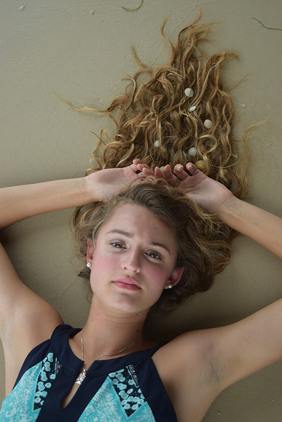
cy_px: 211
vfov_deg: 35.0
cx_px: 141
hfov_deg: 23.8
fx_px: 669
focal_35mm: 57
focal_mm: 38
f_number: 4.8
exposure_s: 1/250
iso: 200
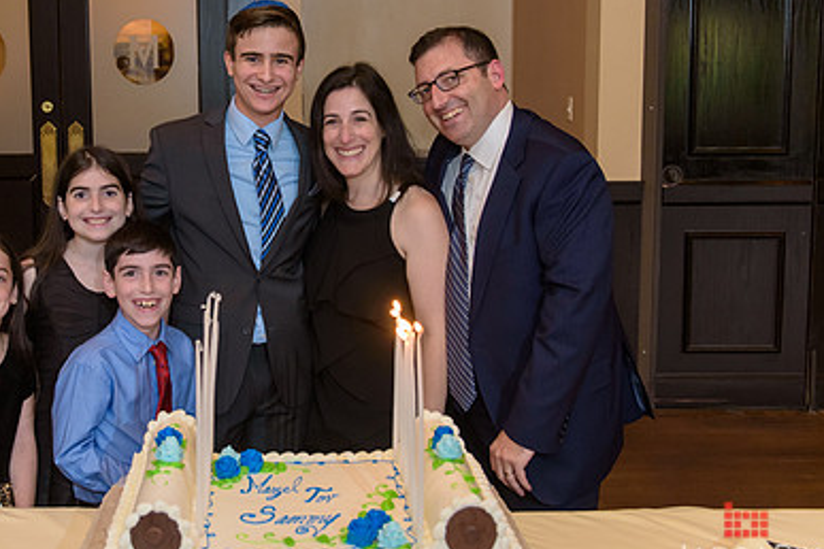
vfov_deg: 28.0
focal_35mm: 48
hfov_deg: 40.5
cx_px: 258
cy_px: 201
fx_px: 1099
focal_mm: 32
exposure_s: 1/125
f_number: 3.2
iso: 1600
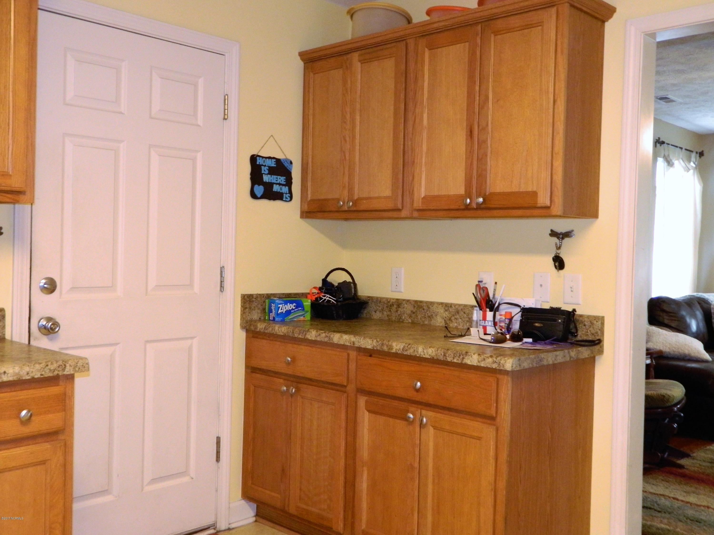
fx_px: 722
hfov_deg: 52.6
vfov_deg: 40.7
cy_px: 268
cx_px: 357
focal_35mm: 35
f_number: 3.3
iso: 400
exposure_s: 1/10
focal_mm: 6.2
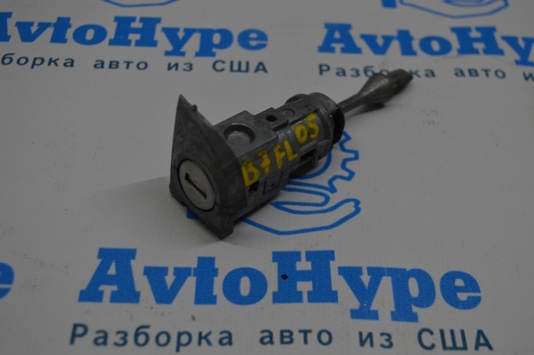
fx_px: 756
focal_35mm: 51
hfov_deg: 38.9
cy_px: 178
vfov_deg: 26.4
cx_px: 267
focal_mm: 34
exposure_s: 1/60
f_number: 5.6
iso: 125
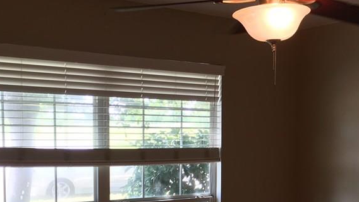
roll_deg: -1.4
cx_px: 286
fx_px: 542
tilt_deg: -4.9
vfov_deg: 20.8
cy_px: 167
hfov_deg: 35.5
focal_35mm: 57
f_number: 2.2
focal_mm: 4.15
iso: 25
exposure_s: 1/40
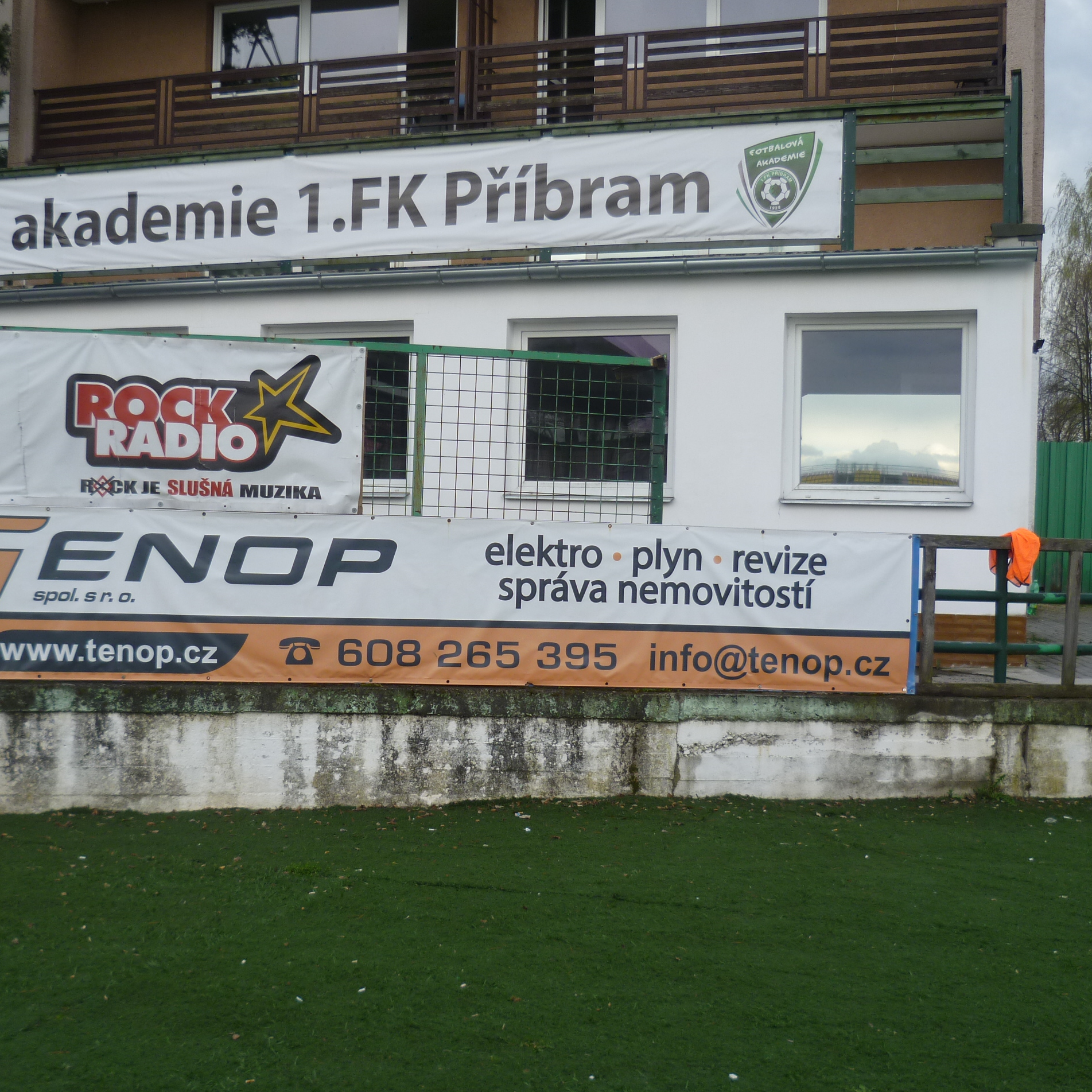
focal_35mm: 44
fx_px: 1570
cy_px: 548
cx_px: 446
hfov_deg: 38.2
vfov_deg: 38.3
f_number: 3.1
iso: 80
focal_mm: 6.6
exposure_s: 1/160
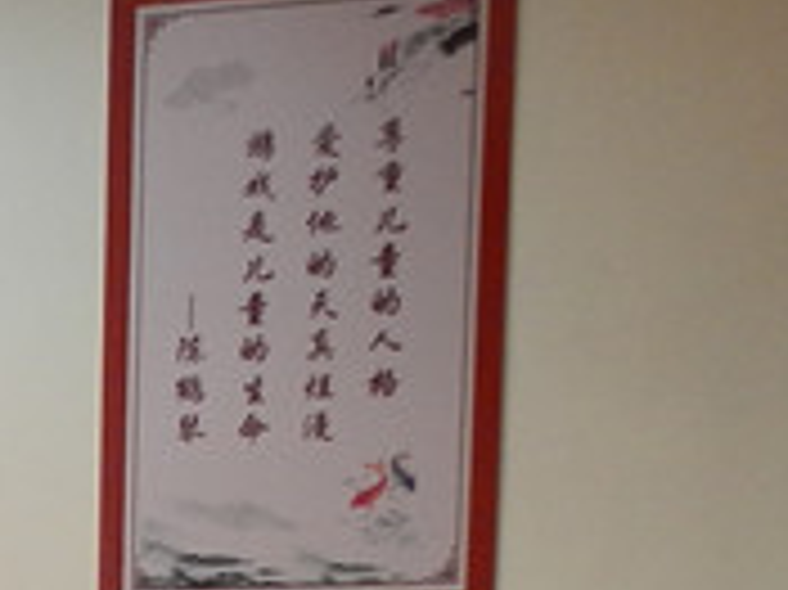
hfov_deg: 13.1
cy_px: 968
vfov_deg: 11.1
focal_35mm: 126
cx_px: -883
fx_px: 2866
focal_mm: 4
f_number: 3.4
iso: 160
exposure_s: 1/30
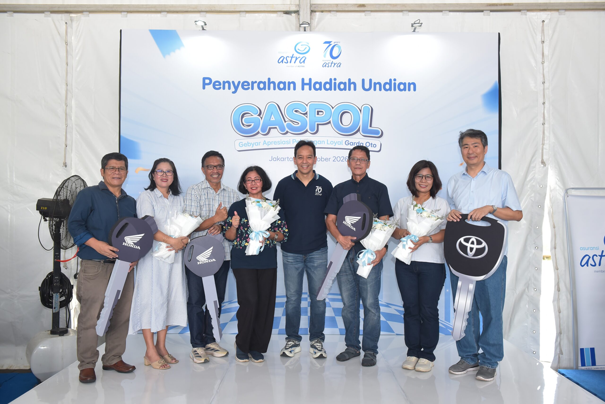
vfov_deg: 41.2
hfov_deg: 58.7
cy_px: 202
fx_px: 538
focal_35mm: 32
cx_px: 302
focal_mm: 32
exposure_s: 1/125
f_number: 5.6
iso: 1250
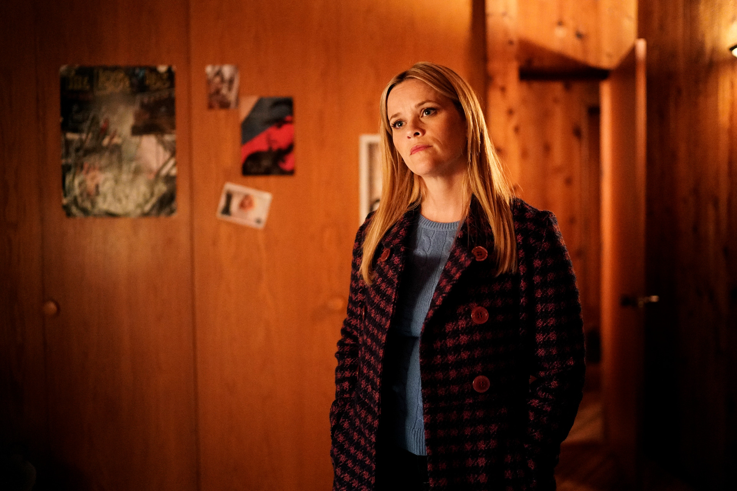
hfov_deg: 54.4
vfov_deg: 37.9
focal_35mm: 35
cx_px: 368
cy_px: 246
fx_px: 716
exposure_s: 1/125
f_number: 1.4
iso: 10000
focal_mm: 35
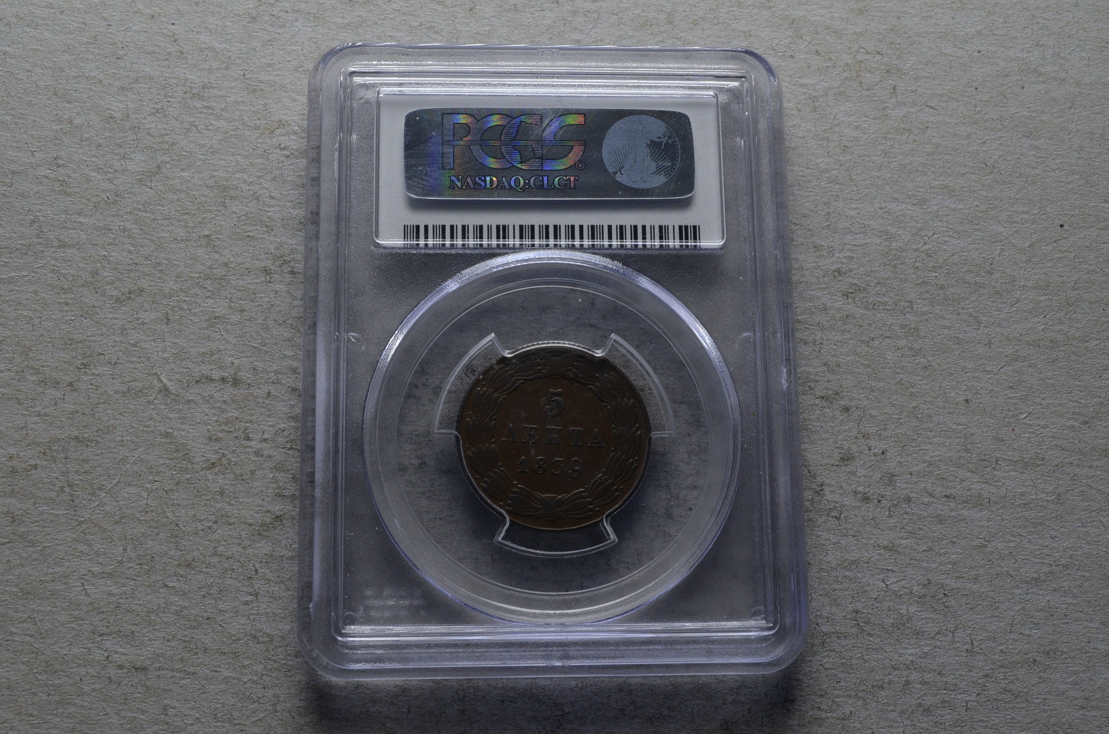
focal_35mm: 48
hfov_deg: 41.2
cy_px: 367
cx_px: 554
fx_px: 1476
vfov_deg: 28.0
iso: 400
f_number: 14
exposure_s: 1/250
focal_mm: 32
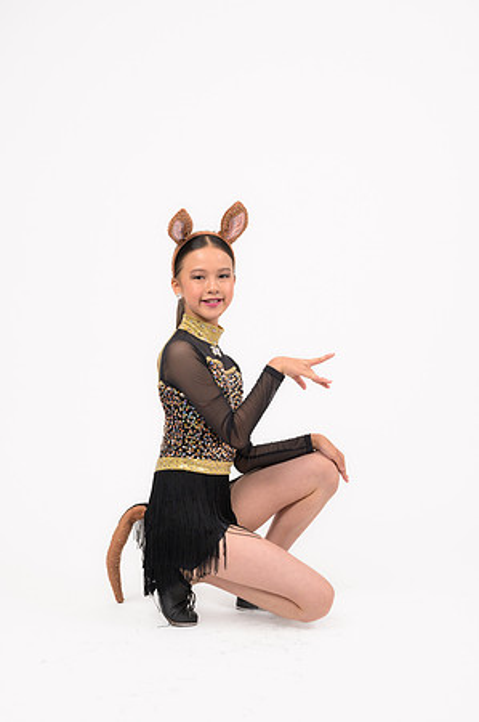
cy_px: 361
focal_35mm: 47
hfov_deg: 28.6
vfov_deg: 42.0
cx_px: 240
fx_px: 940
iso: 250
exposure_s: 1/160
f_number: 9
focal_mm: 47
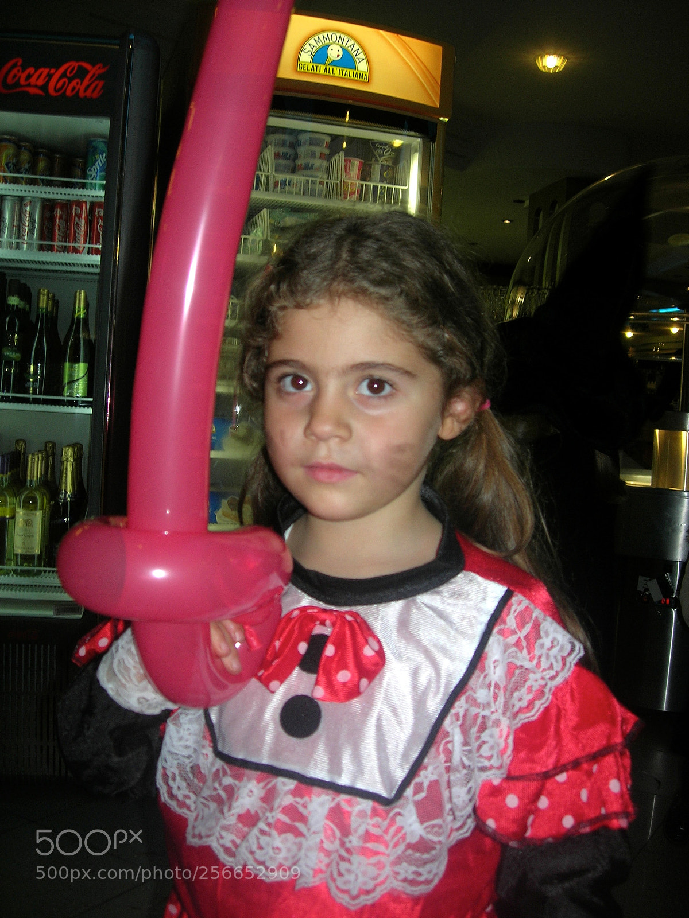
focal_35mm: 38
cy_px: 459
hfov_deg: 37.7
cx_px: 344
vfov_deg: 49.0
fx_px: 1008
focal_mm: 7.8
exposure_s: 1/60.1
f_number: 2.8
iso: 64
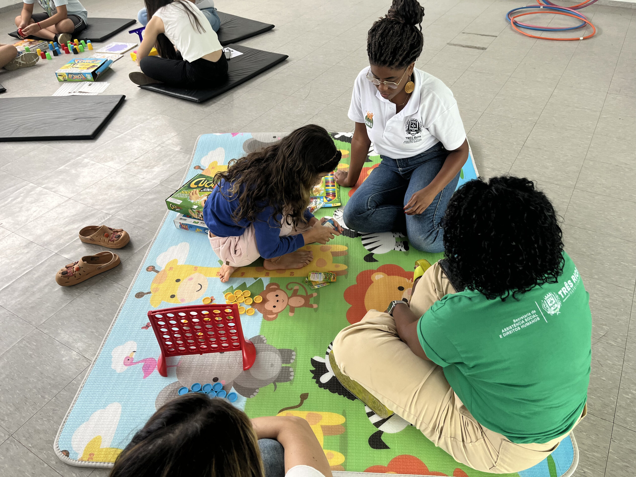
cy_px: 238
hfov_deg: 67.3
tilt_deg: -40.4
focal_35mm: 26
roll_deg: +2.7
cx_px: 318
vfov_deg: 53.1
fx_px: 478
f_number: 1.6
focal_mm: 5.1
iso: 80
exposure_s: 1/121
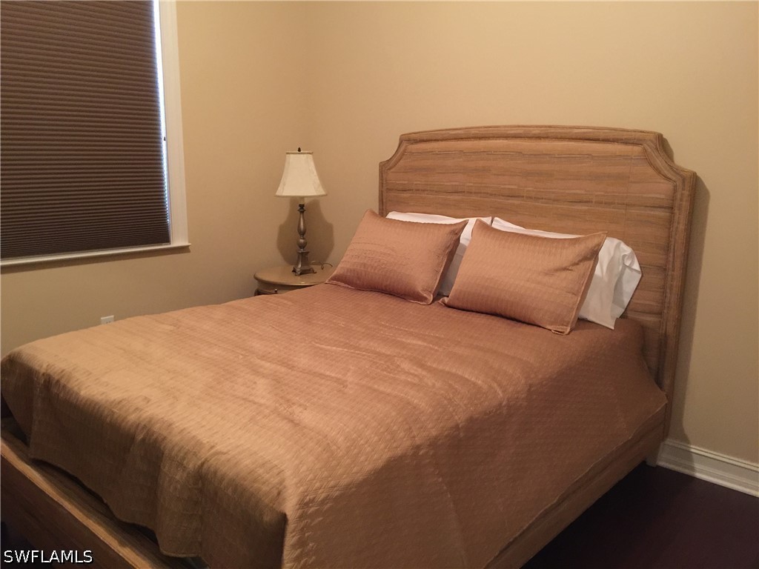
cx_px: 380
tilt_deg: -12.2
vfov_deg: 48.2
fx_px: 636
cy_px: 284
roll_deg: -1.7
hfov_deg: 61.7
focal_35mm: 29
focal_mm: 4.15
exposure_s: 1/4
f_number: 2.2
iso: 125
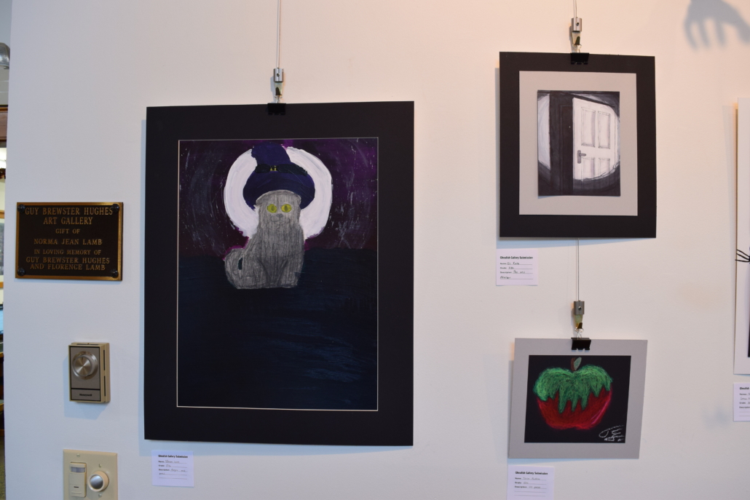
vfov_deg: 47.9
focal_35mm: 27
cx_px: 375
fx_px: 563
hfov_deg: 67.4
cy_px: 250
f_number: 6.3
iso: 500
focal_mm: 18
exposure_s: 1/15
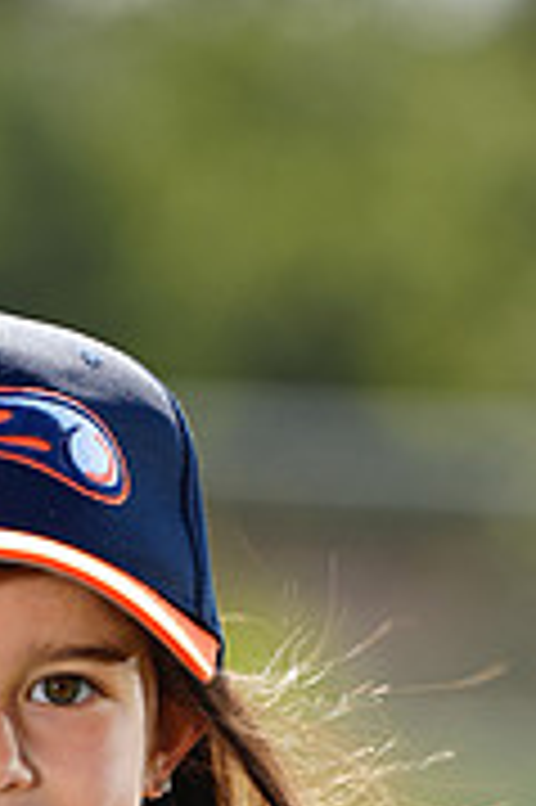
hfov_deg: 2.1
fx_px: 14521
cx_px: 2
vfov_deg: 3.2
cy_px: 1085
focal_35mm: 649
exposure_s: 1/250
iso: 50
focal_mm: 200
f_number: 4
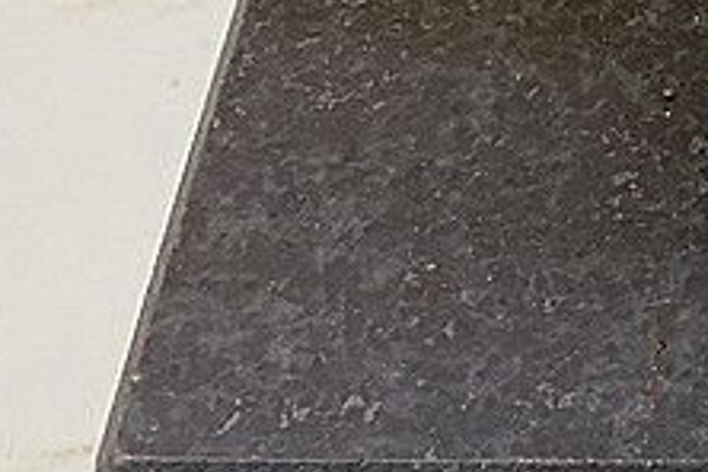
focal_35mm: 78
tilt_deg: -49.4
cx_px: 874
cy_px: -26
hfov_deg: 23.5
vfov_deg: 17.0
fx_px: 1534
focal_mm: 4.25
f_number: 1.8
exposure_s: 1/56
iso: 250
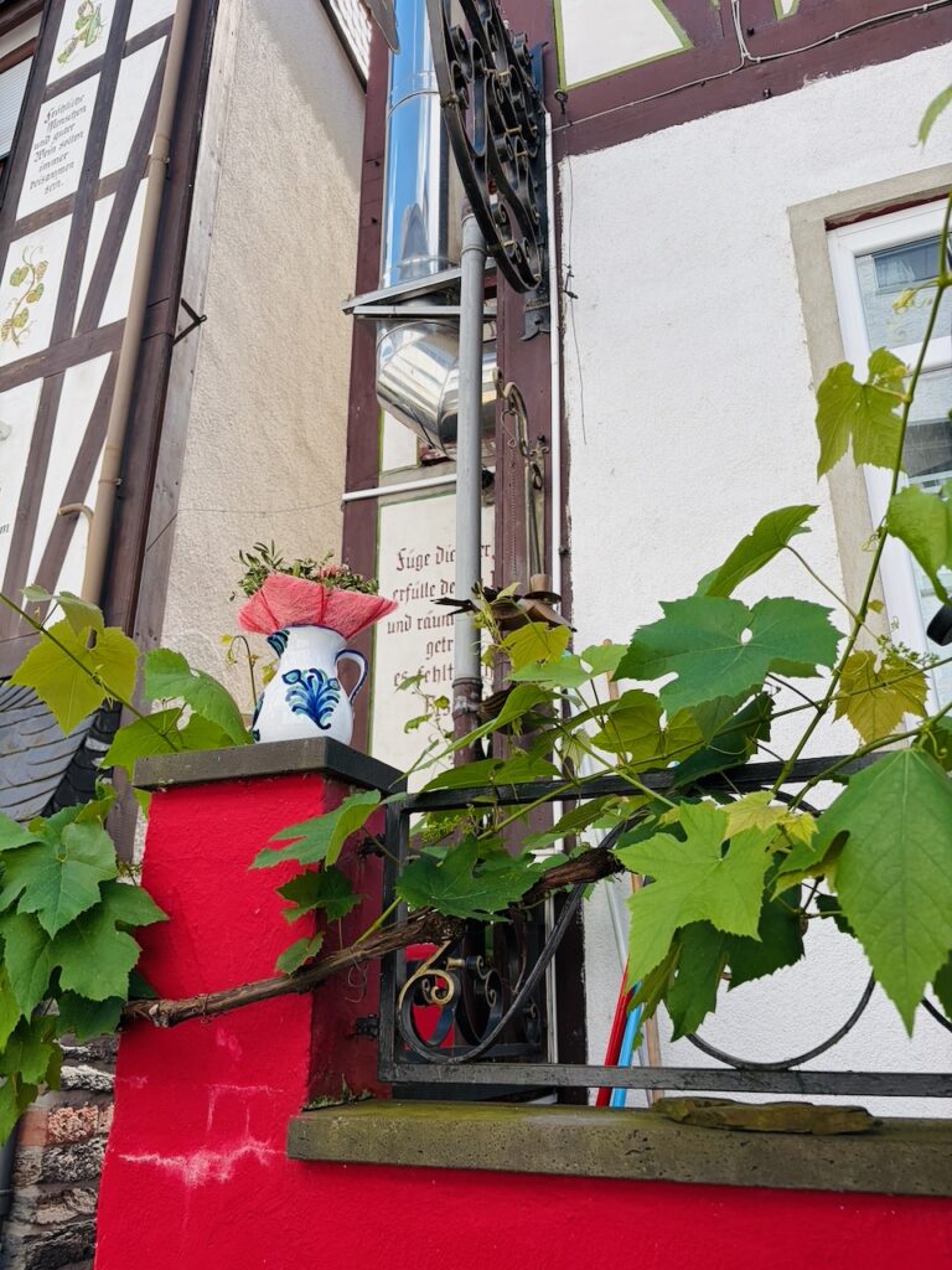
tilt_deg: +22.4
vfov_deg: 67.3
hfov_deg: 53.1
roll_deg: -0.3
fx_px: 953
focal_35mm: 26
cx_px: 476
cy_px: 635
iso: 50
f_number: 1.6
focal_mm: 5.96
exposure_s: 1/1311
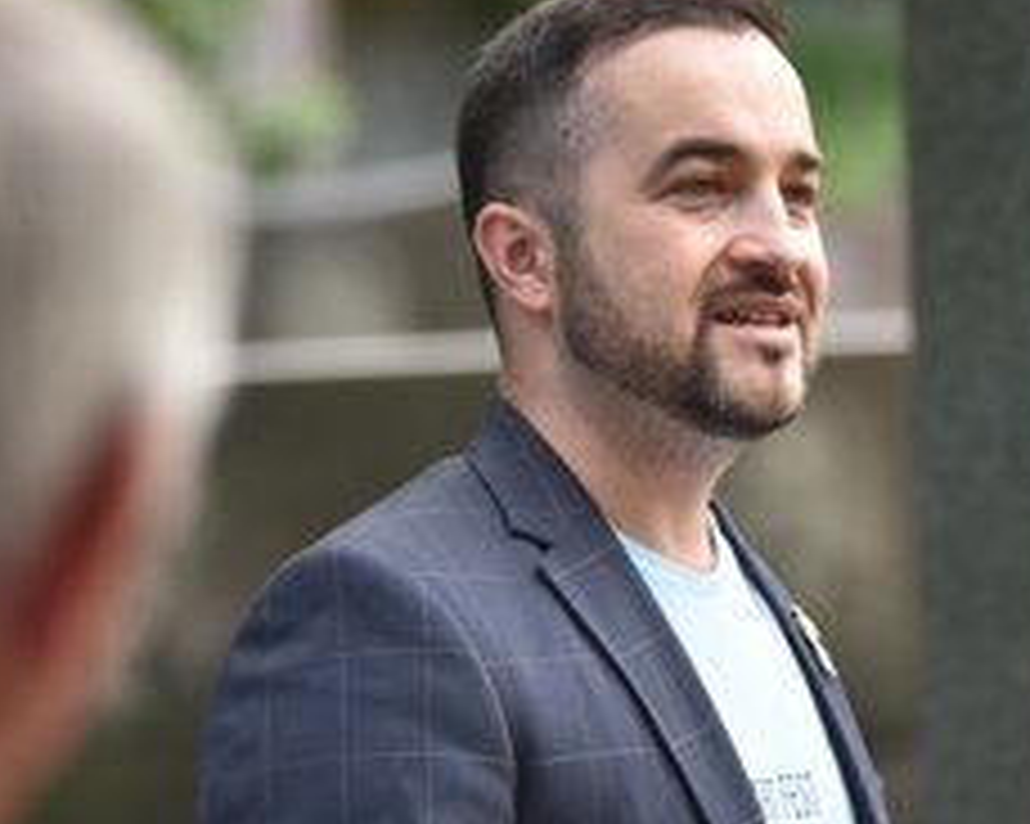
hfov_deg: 9.8
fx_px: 6003
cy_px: 322
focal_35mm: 197
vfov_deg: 7.8
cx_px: 769
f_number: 2.8
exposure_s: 1/2000
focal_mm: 120
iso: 800
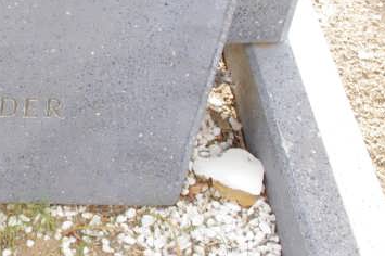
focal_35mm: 115
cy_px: -5
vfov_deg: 11.8
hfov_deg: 16.7
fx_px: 1229
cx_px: -124
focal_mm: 23.13
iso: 800
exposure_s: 1/125
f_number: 11
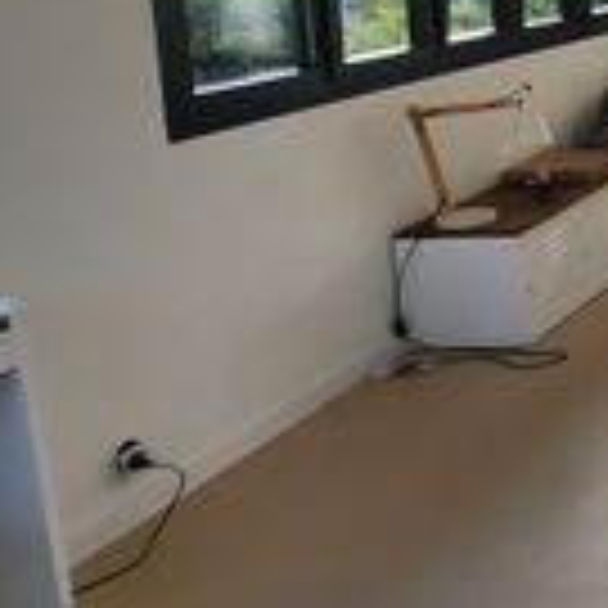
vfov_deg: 31.6
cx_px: 1162
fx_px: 1013
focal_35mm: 51
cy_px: 45
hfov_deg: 20.2
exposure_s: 1/100
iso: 40
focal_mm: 1.7
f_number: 2.2
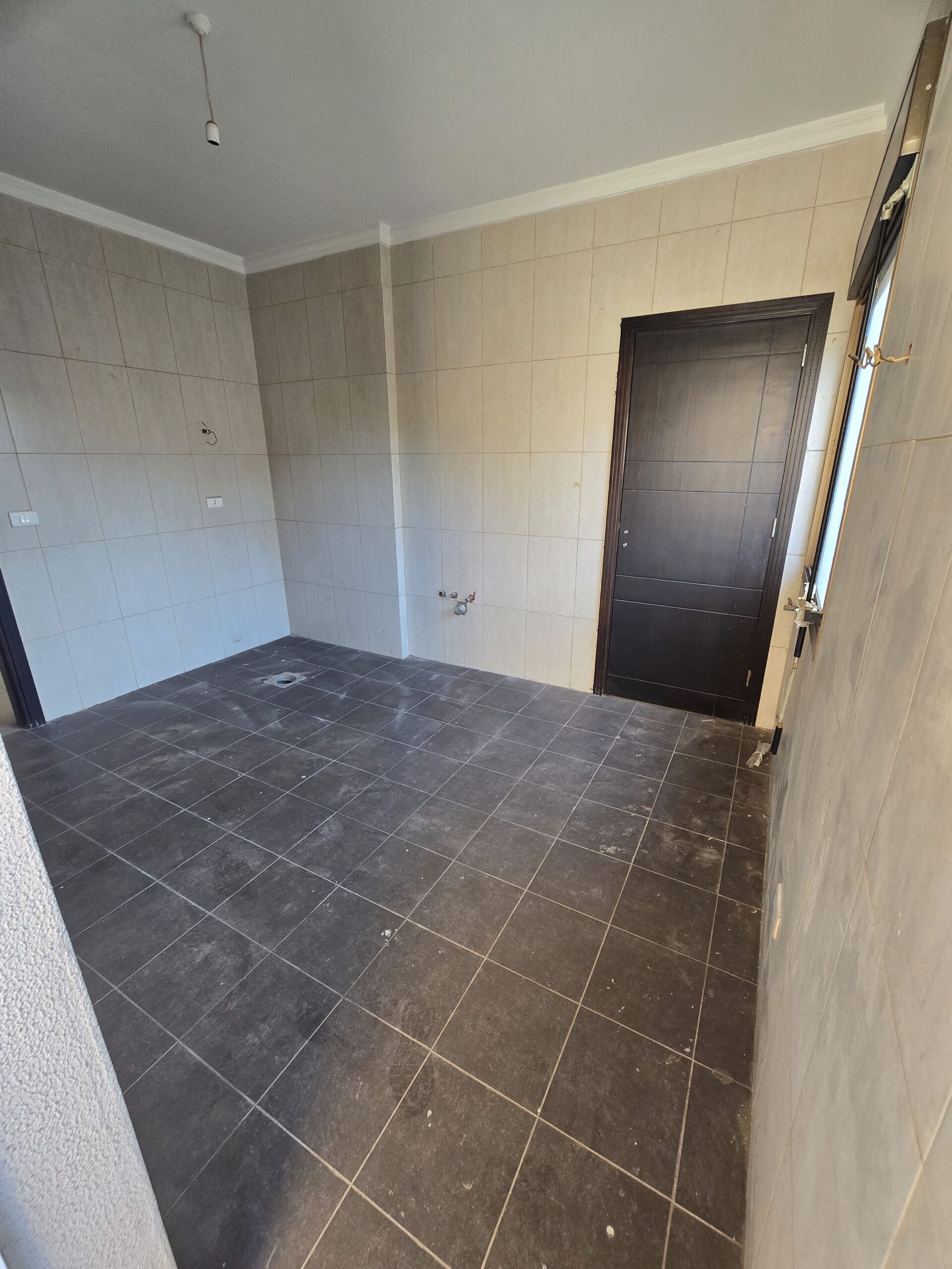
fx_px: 477
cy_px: 634
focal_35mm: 13
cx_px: 476
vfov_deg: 106.2
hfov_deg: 89.9
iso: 125
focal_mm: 2.2
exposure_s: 1/50
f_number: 2.2
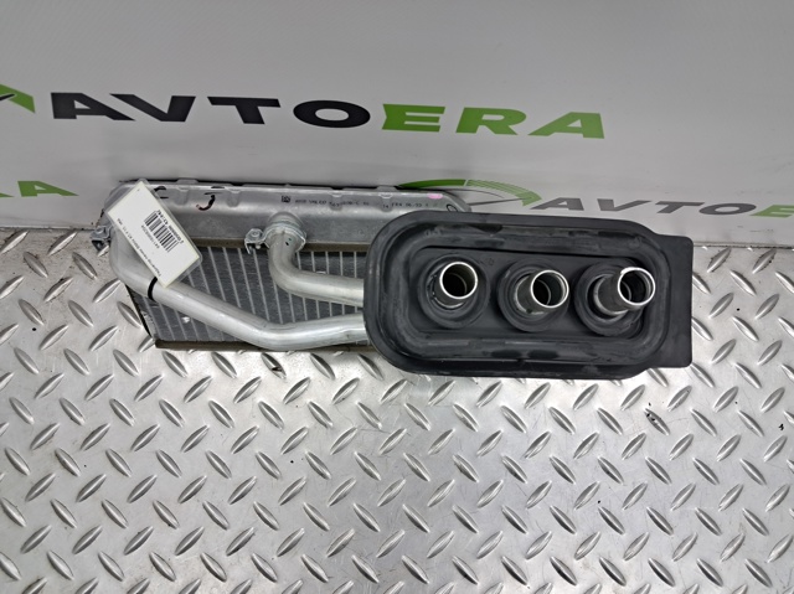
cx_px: 397
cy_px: 297
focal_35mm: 27
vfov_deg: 51.3
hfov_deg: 65.4
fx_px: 619
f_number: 1.8
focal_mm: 4
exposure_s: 1/50
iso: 100
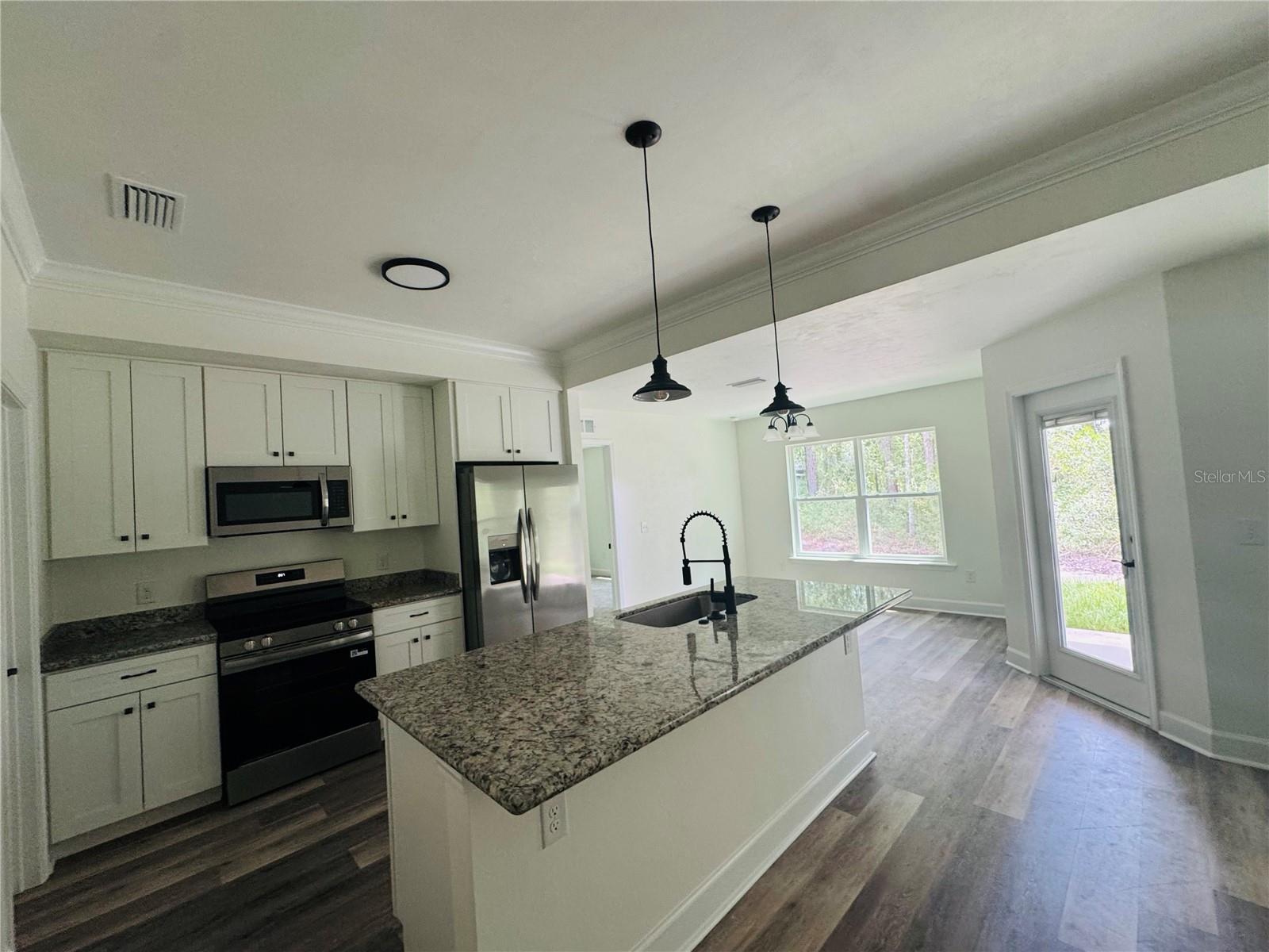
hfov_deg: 102.1
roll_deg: +4.4
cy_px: 476
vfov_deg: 85.7
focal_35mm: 14
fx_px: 513
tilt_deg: +1.8
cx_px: 634
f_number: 2.2
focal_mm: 2.22
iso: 200
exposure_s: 1/60
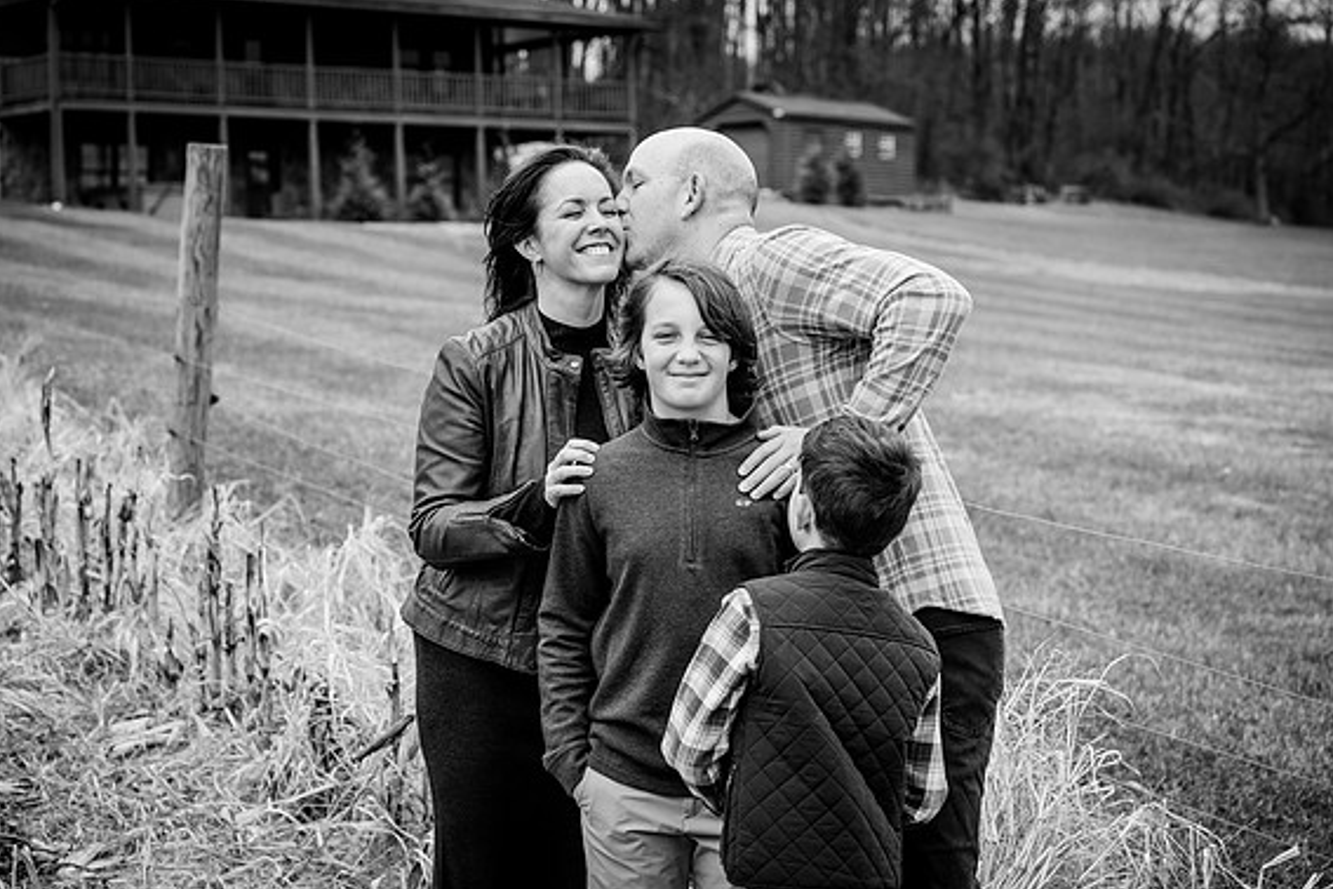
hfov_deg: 23.4
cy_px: 448
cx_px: 665
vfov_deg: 15.7
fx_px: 3221
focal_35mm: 87
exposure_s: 1/320
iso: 320
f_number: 5
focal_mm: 85
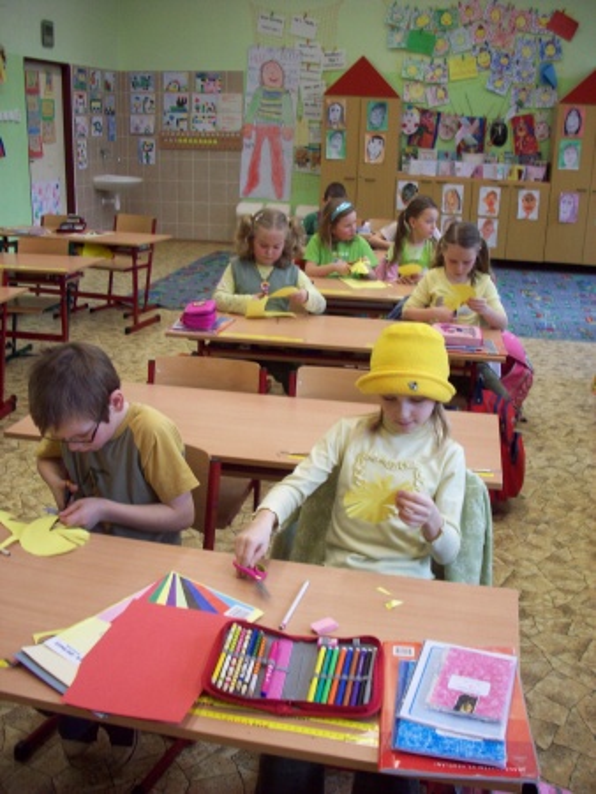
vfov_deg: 50.1
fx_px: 849
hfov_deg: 38.7
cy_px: 397
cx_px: 298
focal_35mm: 37
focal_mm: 6.2
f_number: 2.8
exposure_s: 1/45
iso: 95
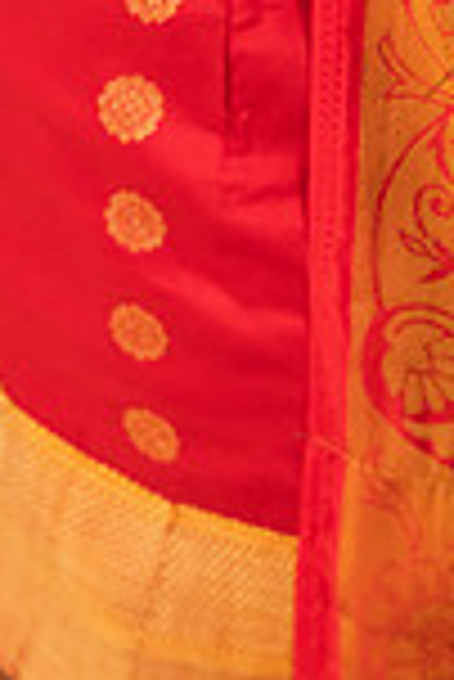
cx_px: 562
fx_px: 3925
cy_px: 221
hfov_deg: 6.6
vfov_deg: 9.9
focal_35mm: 208
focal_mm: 70
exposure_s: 1/200
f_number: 4.5
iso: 4000
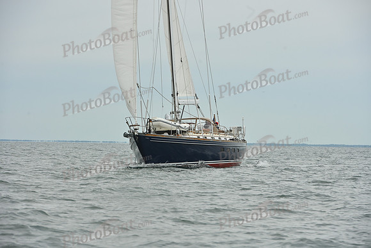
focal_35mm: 200
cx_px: 186
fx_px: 2061
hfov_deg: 10.3
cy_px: 124
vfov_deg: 6.9
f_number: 10
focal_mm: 200
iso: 320
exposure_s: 1/1250
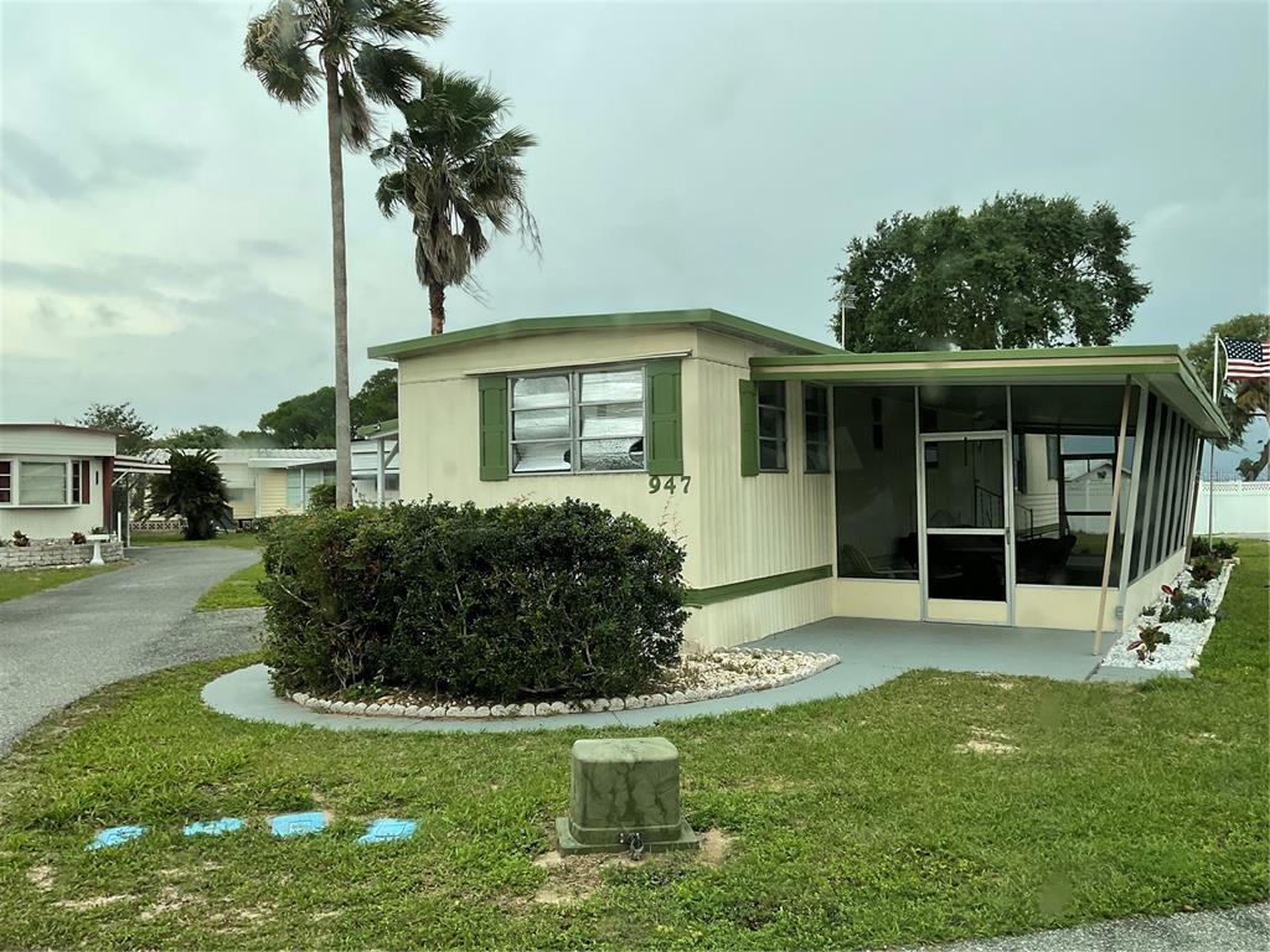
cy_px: 476
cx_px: 635
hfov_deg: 61.7
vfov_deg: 48.2
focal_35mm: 29
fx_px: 1064
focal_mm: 3
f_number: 1.8
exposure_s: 1/353
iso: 16
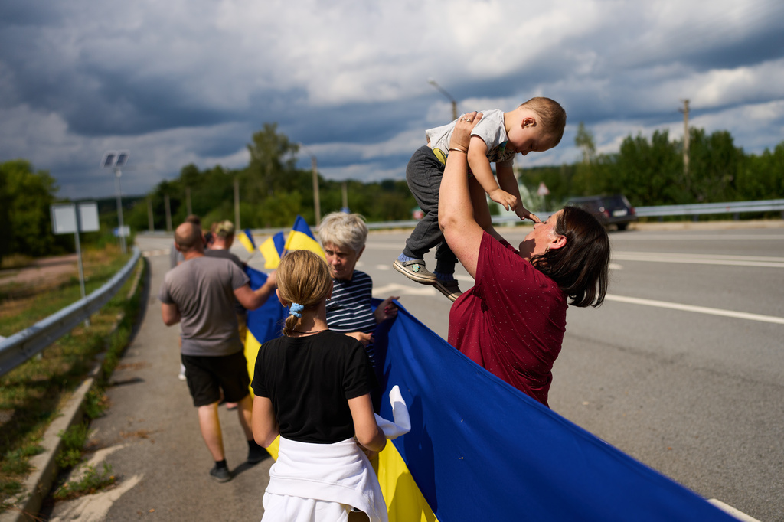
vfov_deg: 37.8
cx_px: 392
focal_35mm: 35
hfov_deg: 54.4
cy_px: 261
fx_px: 762
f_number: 2
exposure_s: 1/12800
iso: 160
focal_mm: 35
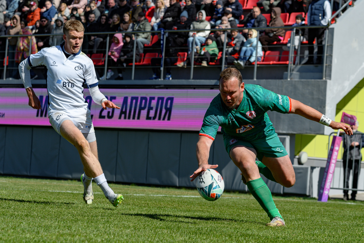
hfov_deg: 15.7
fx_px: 1318
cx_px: 170
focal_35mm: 130
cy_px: 117
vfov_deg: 10.5
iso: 100
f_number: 5.6
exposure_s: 1/1250
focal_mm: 100
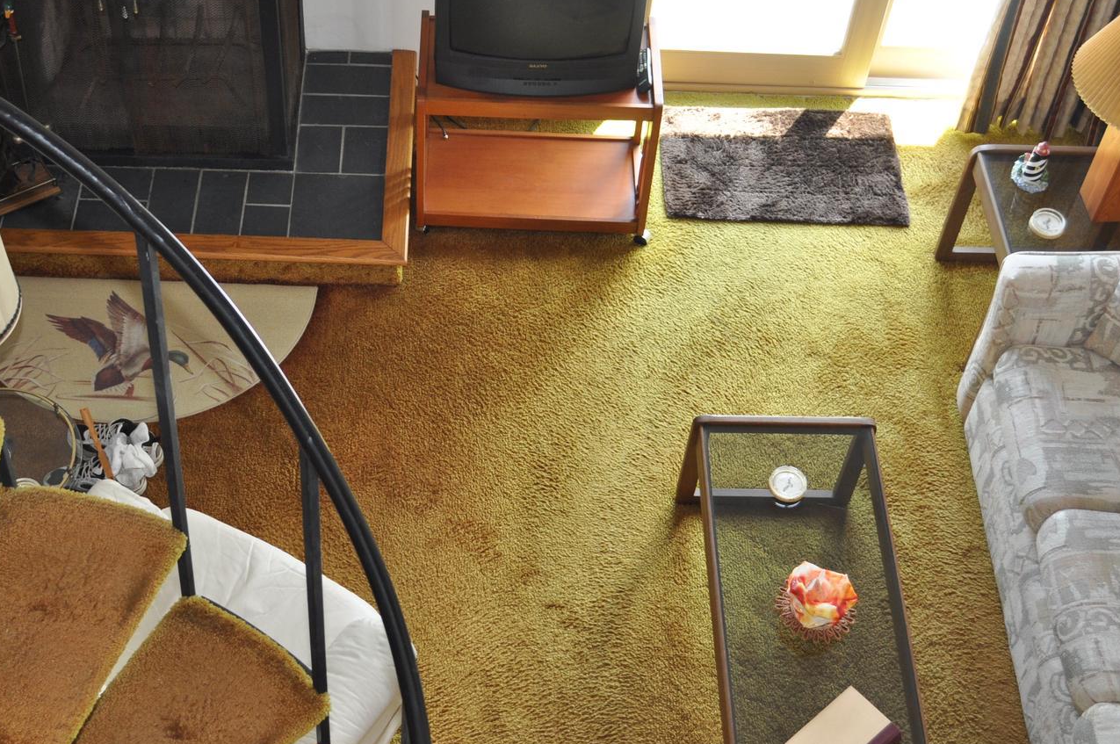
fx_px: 1647
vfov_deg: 25.5
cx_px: 429
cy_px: 376
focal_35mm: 53
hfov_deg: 37.4
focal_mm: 22
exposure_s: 1/60
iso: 400
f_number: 4
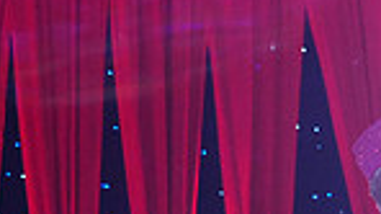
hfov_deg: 7.3
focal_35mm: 288
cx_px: 641
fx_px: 2907
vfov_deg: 4.2
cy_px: 442
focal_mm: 70
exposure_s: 1/250
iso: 8000
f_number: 6.3
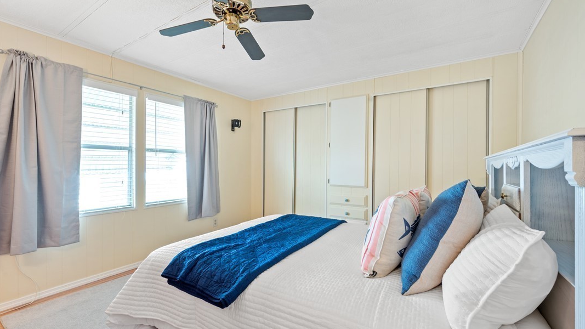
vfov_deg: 67.1
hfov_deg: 99.4
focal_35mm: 16
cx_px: 296
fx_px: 248
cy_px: 166
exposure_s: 1.6
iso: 100
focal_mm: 15
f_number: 8
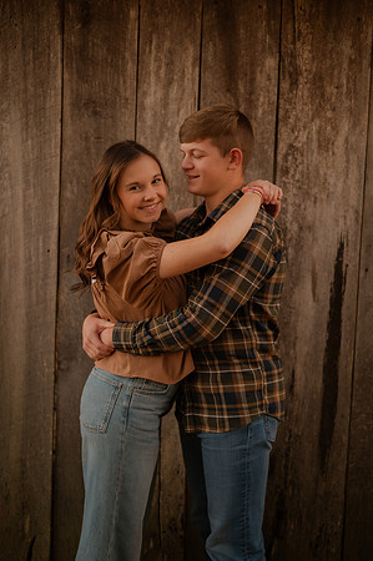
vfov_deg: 39.6
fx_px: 779
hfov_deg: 26.9
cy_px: 280
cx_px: 186
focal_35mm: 50
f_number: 1.8
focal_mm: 50
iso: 250
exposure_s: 1/125
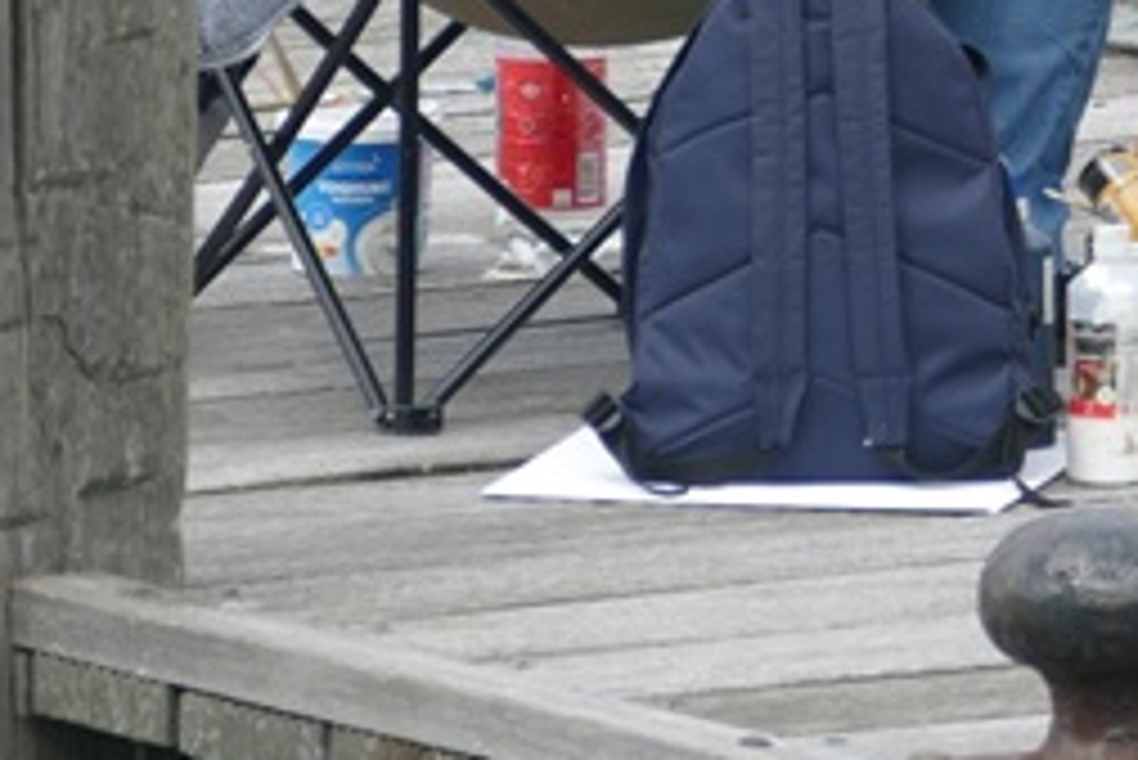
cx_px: 1322
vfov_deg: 1.3
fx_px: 34095
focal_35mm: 1078
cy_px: -367
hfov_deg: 1.9
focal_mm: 124.37
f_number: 4
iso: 125
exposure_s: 1/800
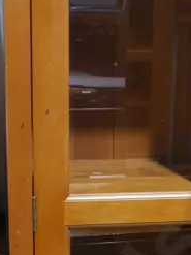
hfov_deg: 12.4
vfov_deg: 17.0
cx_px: 244
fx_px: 854
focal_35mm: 116
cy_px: 159
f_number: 3.5
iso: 640
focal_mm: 14
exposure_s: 1/60
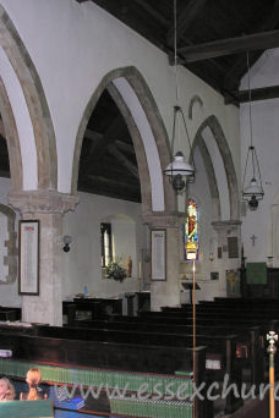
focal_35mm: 49
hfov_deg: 27.5
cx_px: 135
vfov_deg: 40.3
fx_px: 570
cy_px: 210
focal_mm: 8.9
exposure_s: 1/60.1
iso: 147
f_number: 2.8
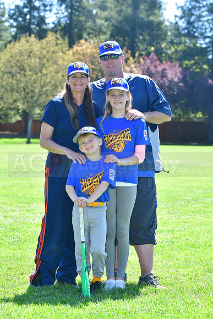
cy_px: 160
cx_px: 106
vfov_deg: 13.7
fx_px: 1330
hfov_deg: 9.2
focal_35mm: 150
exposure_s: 1/500
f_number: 6.3
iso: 400
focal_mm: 100
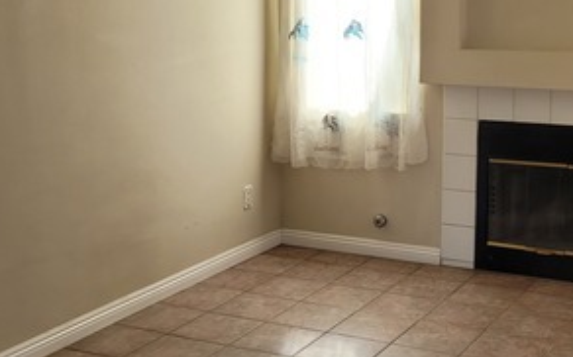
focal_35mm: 63
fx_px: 983
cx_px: 387
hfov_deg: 32.2
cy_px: 146
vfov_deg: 20.6
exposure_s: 1/120
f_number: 1.8
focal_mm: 5.4
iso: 50
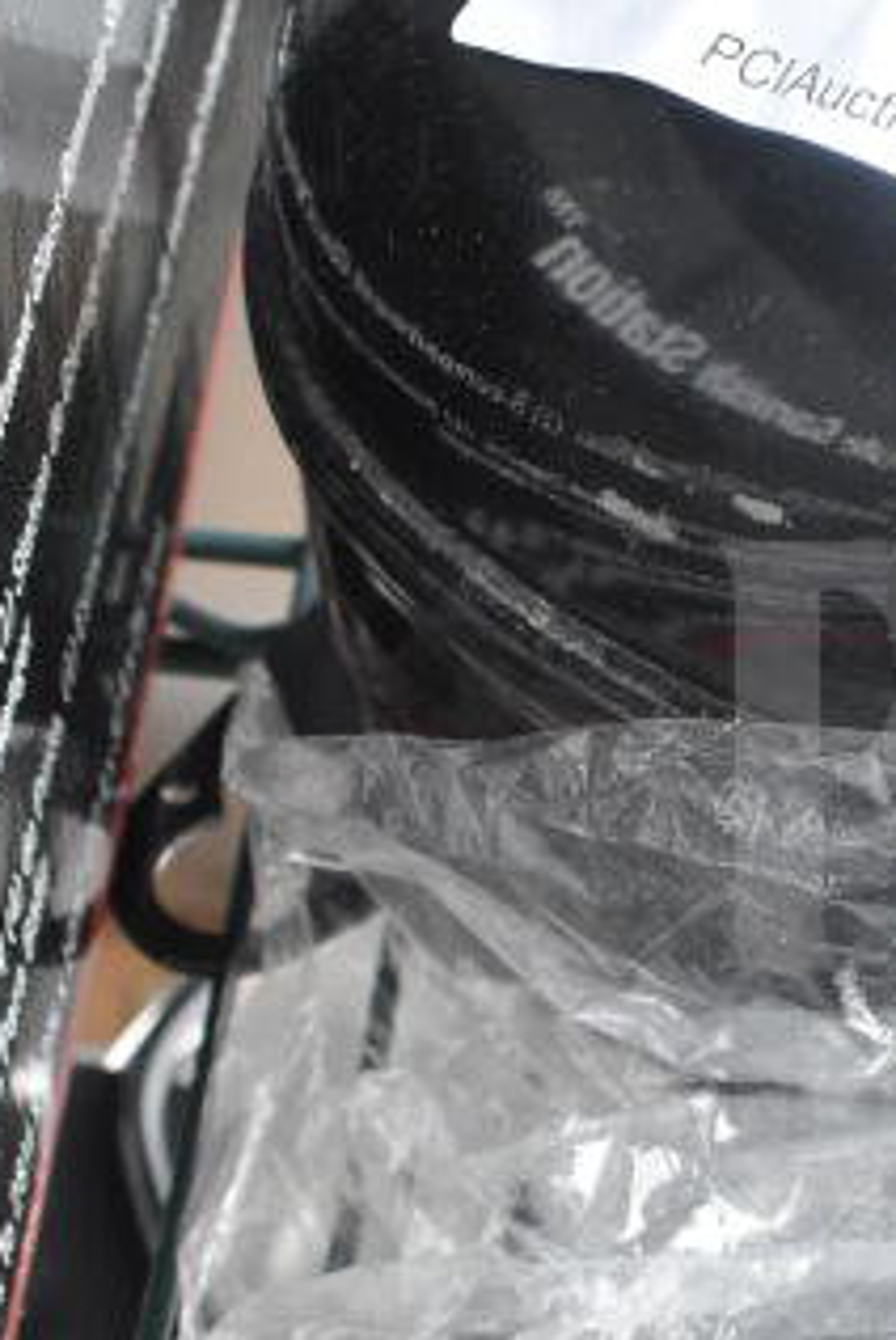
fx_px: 3539
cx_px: 1095
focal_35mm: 95
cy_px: 875
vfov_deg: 21.4
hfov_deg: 14.0
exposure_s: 1/160
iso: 1600
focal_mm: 22
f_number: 6.3
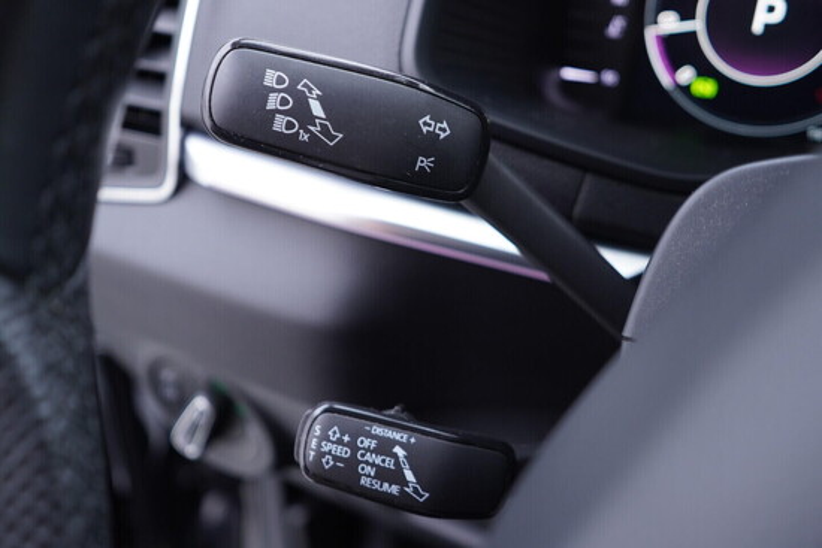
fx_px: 822
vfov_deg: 36.9
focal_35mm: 36
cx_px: 411
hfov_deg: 53.1
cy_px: 274
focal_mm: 24
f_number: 2.8
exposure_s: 1/40
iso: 250
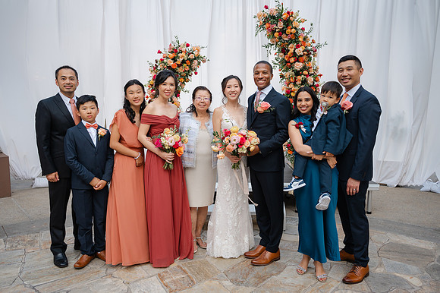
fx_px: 342
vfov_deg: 46.4
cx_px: 220
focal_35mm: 28
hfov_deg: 65.5
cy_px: 146
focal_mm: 28
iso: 100
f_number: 4
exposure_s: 1/125
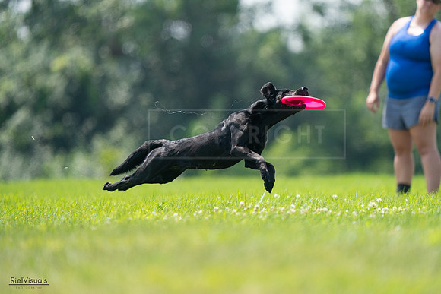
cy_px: 147
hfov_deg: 3.4
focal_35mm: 600
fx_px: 7351
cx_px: 220
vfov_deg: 2.3
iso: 2000
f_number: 6.3
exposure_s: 1/4000
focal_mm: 600
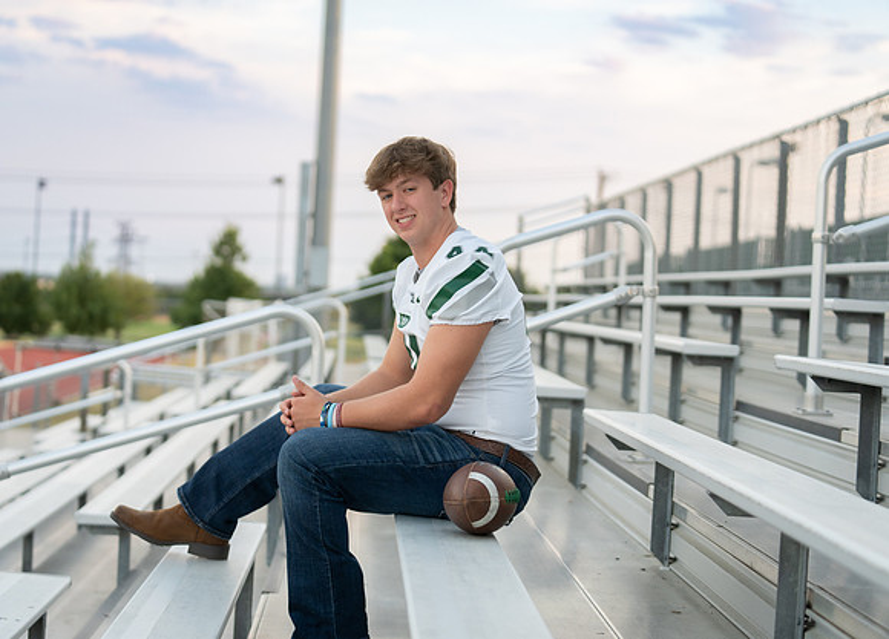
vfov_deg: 18.9
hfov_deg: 26.1
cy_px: 323
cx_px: 401
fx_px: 1920
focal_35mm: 76
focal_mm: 70
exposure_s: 1/320
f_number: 2.8
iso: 640
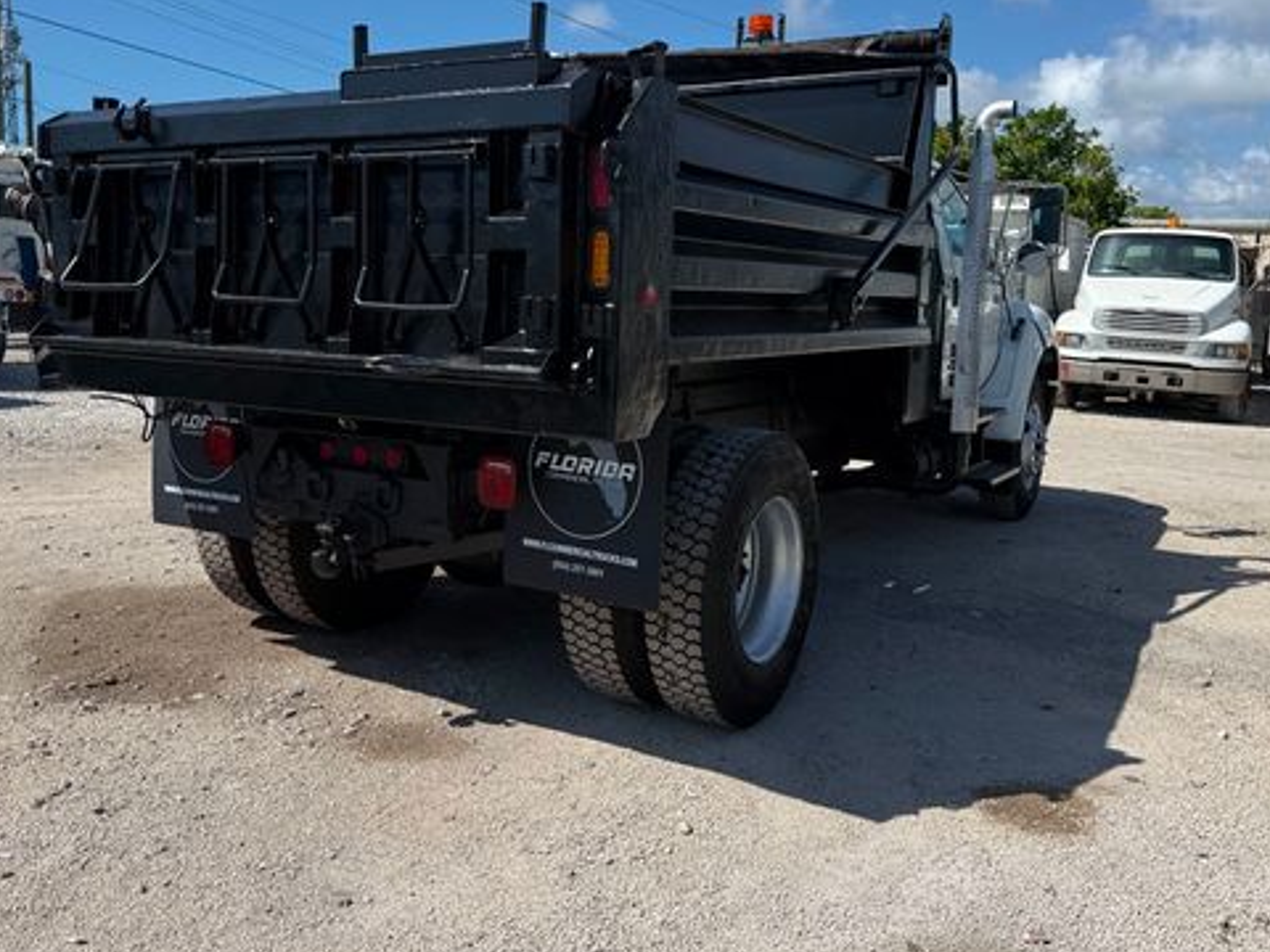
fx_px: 1174
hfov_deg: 56.8
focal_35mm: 32
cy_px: 397
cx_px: 616
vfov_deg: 44.0
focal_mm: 6.76
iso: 80
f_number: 1.78
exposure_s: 1/5714
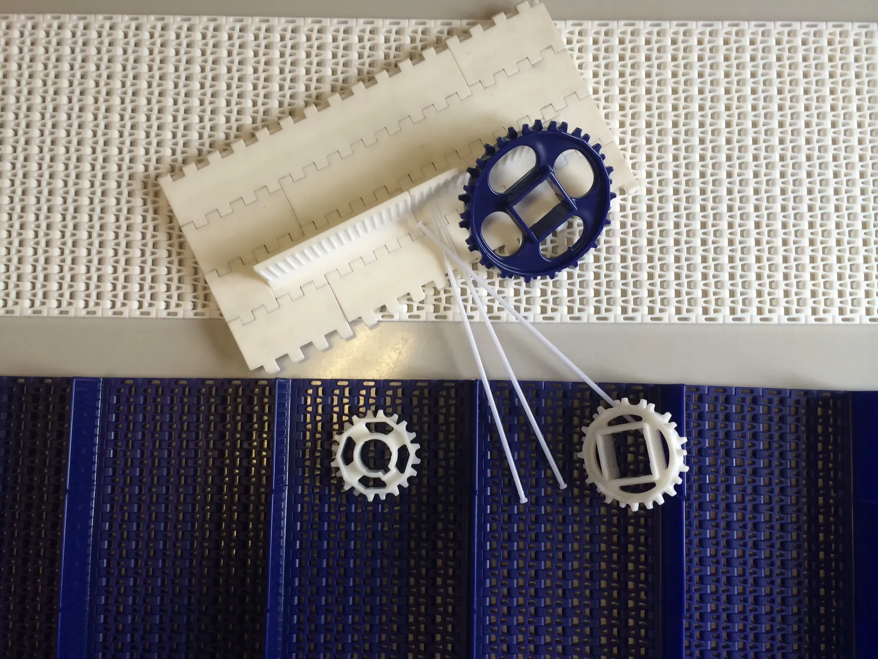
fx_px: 761
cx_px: 439
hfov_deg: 60.0
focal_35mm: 30
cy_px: 330
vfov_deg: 46.8
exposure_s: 1/33
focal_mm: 4.12
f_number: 2.2
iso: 40
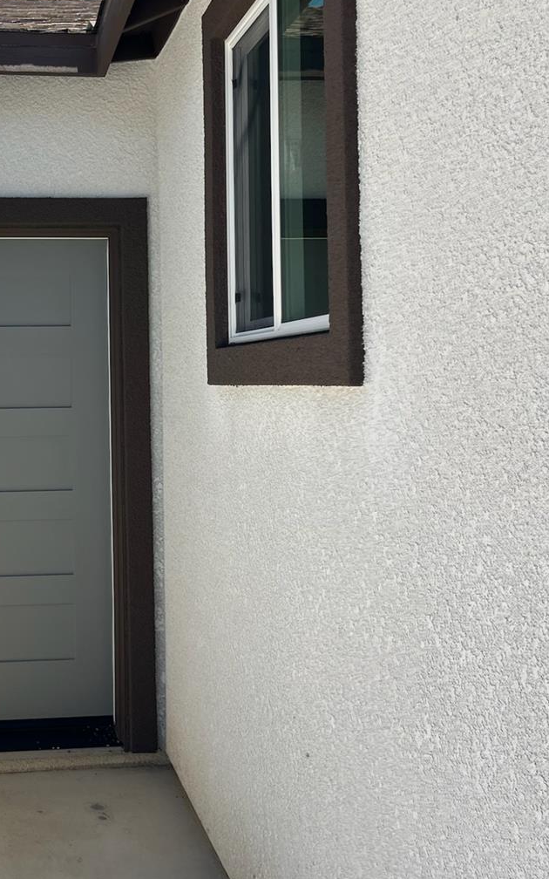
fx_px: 982
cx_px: 78
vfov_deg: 47.9
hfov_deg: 30.2
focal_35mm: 41
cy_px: 350
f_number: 1.6
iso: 50
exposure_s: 1/2755
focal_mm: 5.1
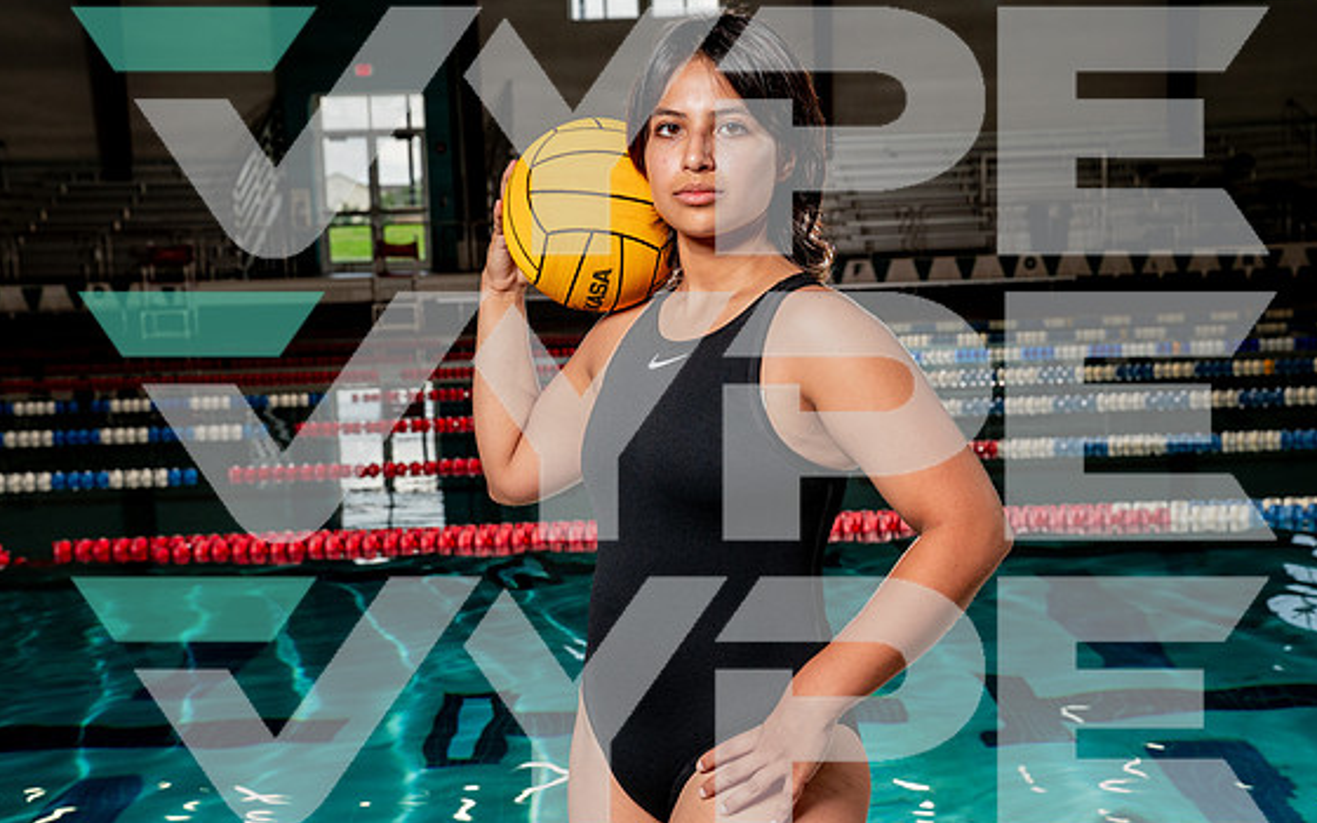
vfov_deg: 23.1
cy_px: 417
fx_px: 2010
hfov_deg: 36.3
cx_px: 677
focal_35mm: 56
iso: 400
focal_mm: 53
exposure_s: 1/250
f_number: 7.1
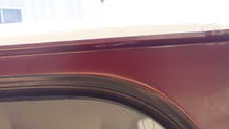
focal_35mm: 87
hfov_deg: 23.5
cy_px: 195
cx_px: 2
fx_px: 529
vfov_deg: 13.2
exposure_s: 1/125
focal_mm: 5.4
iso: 100
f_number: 3.2
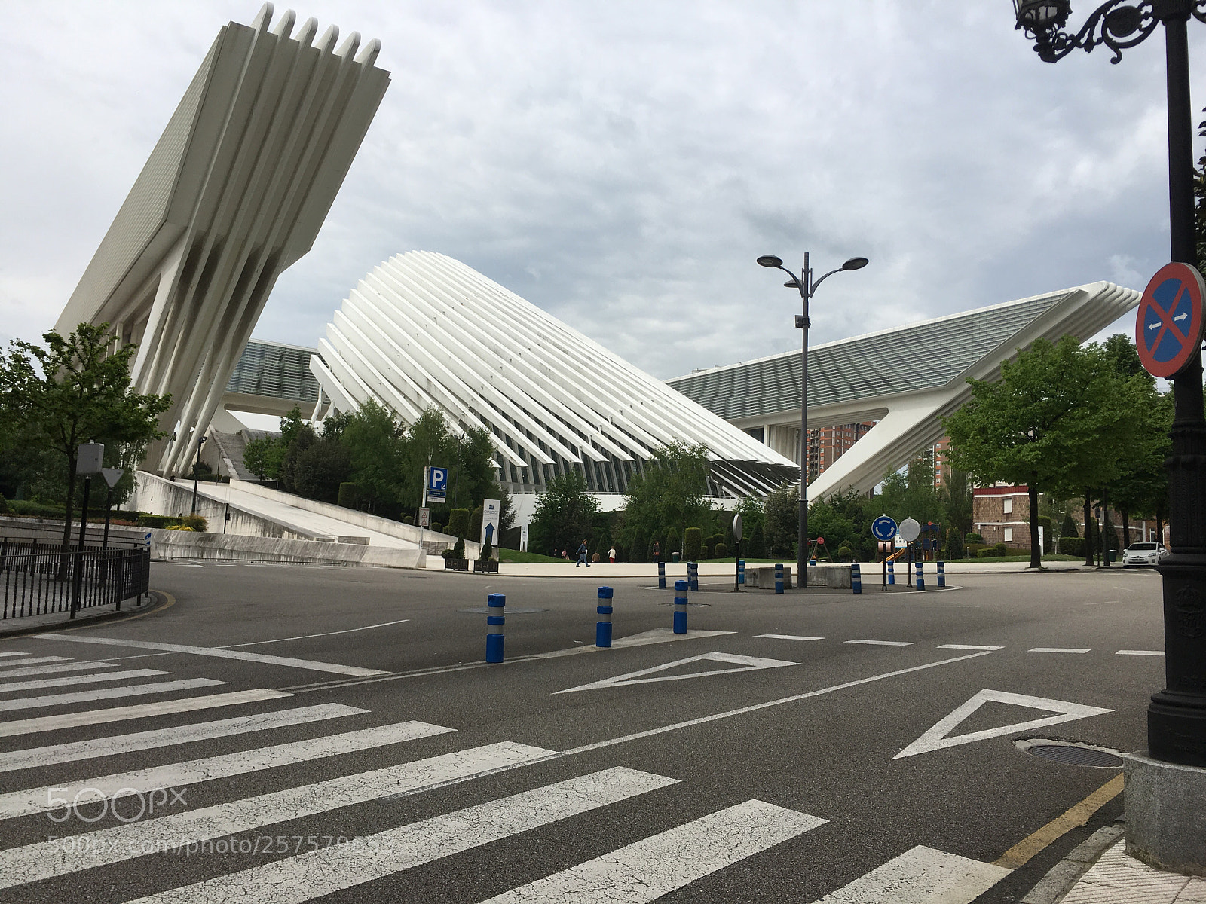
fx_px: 1010
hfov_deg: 61.7
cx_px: 603
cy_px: 452
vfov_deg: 48.2
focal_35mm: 29
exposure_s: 1/1876
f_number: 2.2
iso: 25
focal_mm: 4.15
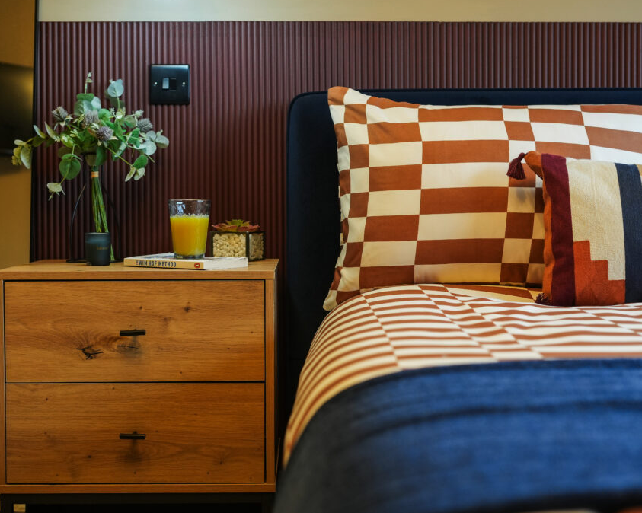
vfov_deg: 26.7
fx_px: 1083
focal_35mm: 57
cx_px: 334
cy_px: 255
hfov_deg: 33.0
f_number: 3.2
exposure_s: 1/160
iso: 1600
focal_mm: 50
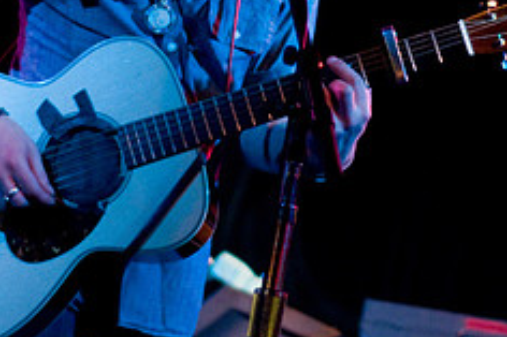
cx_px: 221
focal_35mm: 184
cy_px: -31
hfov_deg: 11.2
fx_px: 2589
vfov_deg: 7.4
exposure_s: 1/50
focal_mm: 50
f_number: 1.8
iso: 1250
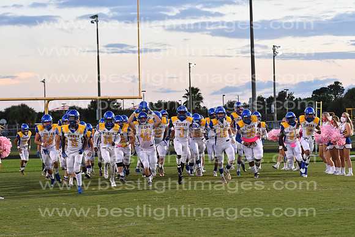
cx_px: 178
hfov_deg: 19.5
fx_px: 1036
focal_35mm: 105
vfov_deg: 13.0
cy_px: 118
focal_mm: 70
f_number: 4
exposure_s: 1/800
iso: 1600
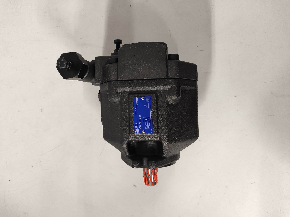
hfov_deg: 69.4
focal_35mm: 25
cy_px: 108
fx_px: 209
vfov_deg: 54.8
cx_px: 145
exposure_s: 1/33
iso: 671
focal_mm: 5.43
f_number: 1.89
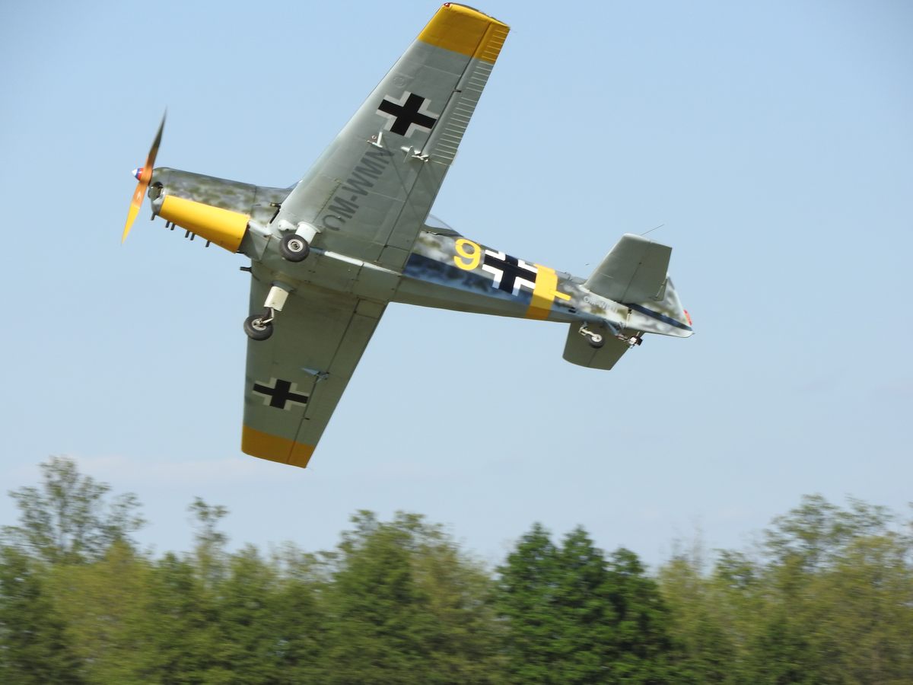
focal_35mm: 330
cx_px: 456
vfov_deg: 4.5
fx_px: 8704
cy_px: 342
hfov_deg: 6.0
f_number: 5.5
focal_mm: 59.1
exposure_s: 1/500
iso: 100
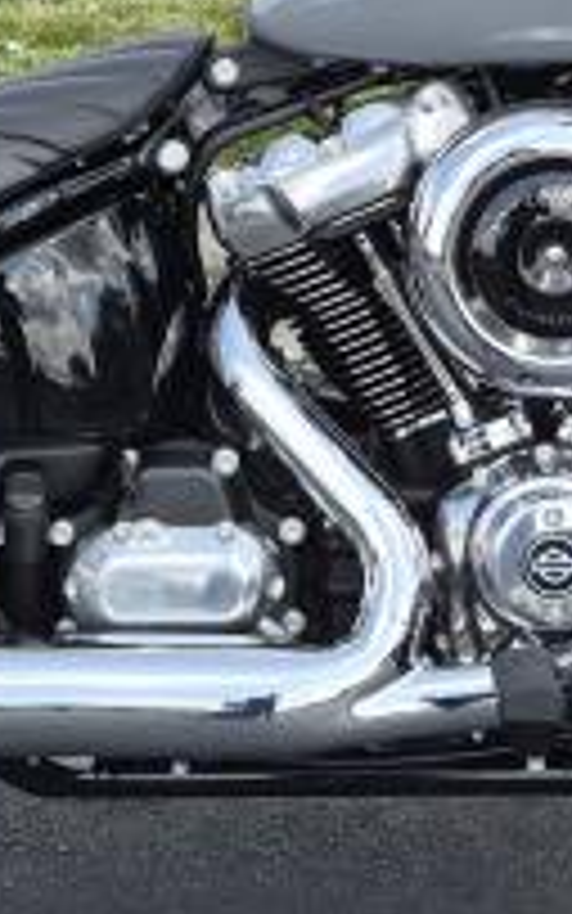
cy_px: 113
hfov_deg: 13.6
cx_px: 293
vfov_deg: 21.2
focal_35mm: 96
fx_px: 2393
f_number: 1.8
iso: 80
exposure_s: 1/2280
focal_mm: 5.4
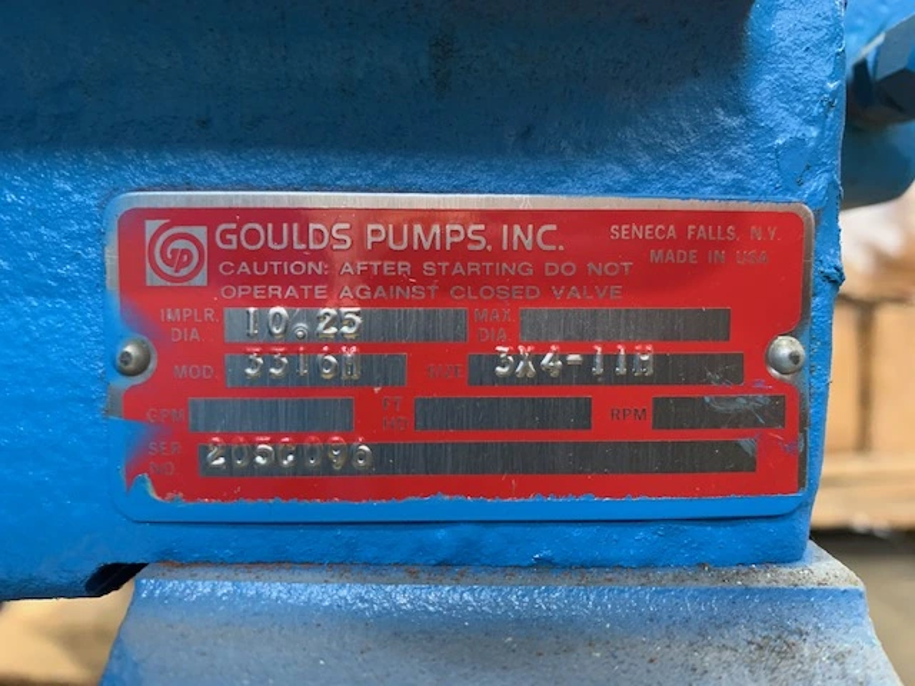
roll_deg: -0.4
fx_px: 687
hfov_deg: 67.3
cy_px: 343
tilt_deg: -5.3
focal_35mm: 26
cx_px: 458
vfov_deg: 53.1
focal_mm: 4.25
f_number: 1.8
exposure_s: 1/40
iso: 400
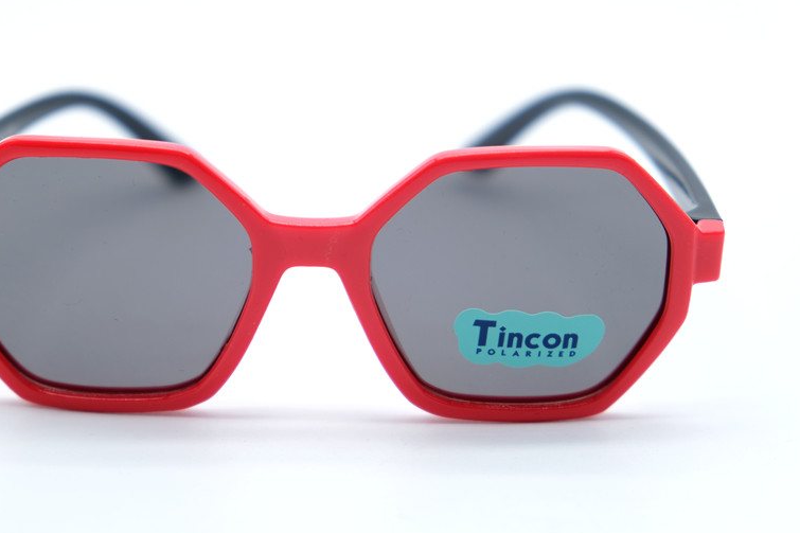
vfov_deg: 12.4
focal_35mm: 110
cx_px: 307
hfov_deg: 18.6
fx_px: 2444
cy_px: 274
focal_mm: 55
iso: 160
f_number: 4.5
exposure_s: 1/210
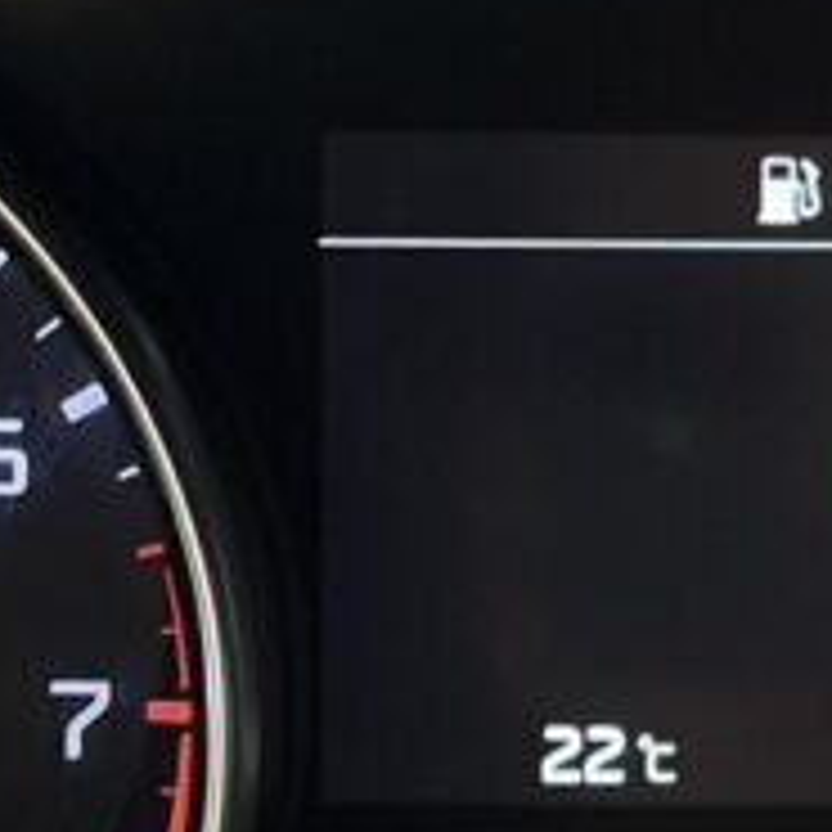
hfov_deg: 6.9
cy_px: 729
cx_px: 881
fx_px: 6907
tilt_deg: -23.9
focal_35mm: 254
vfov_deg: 6.9
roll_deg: -0.6
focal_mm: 5.96
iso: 250
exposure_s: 1/25
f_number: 1.6
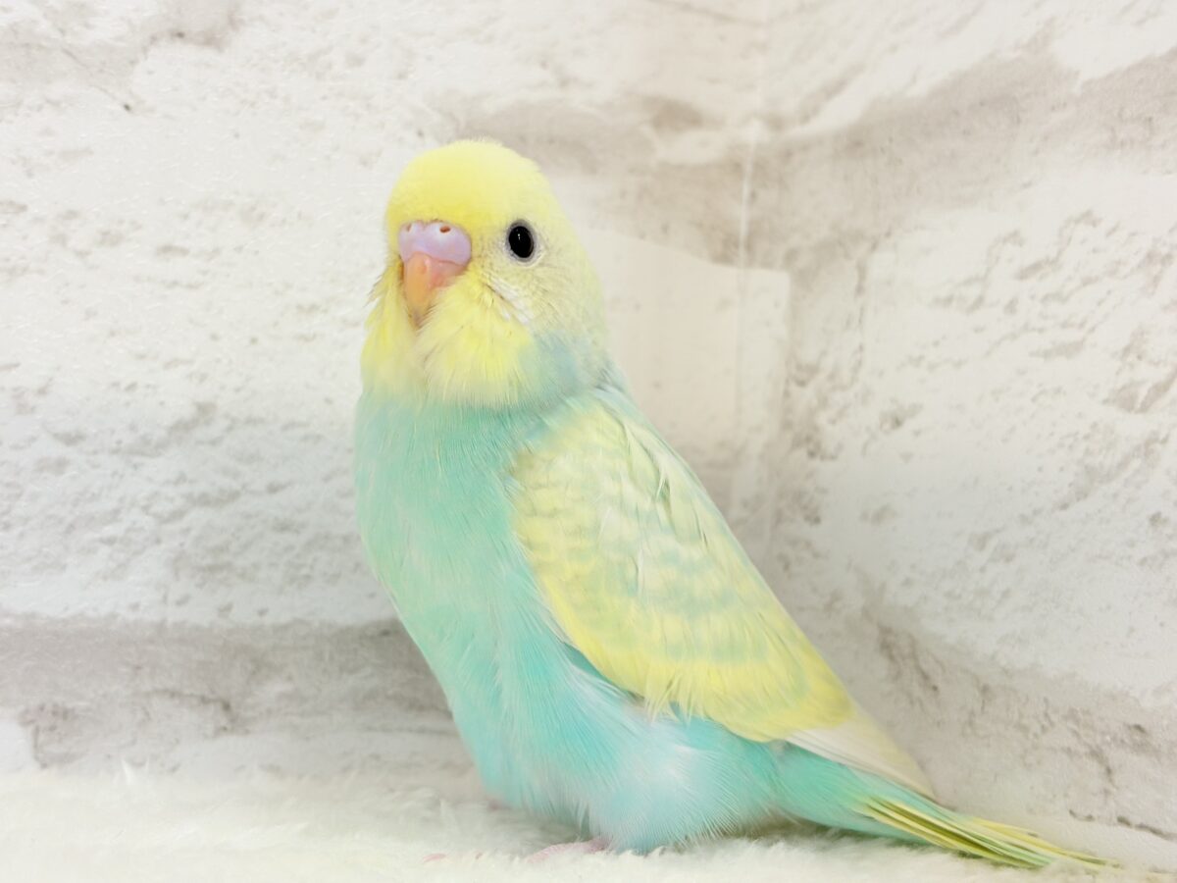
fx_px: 1768
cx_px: 588
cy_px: 442
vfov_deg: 28.0
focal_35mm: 52
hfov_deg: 36.8
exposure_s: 1/50
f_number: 1.6
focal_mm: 5.96
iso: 50
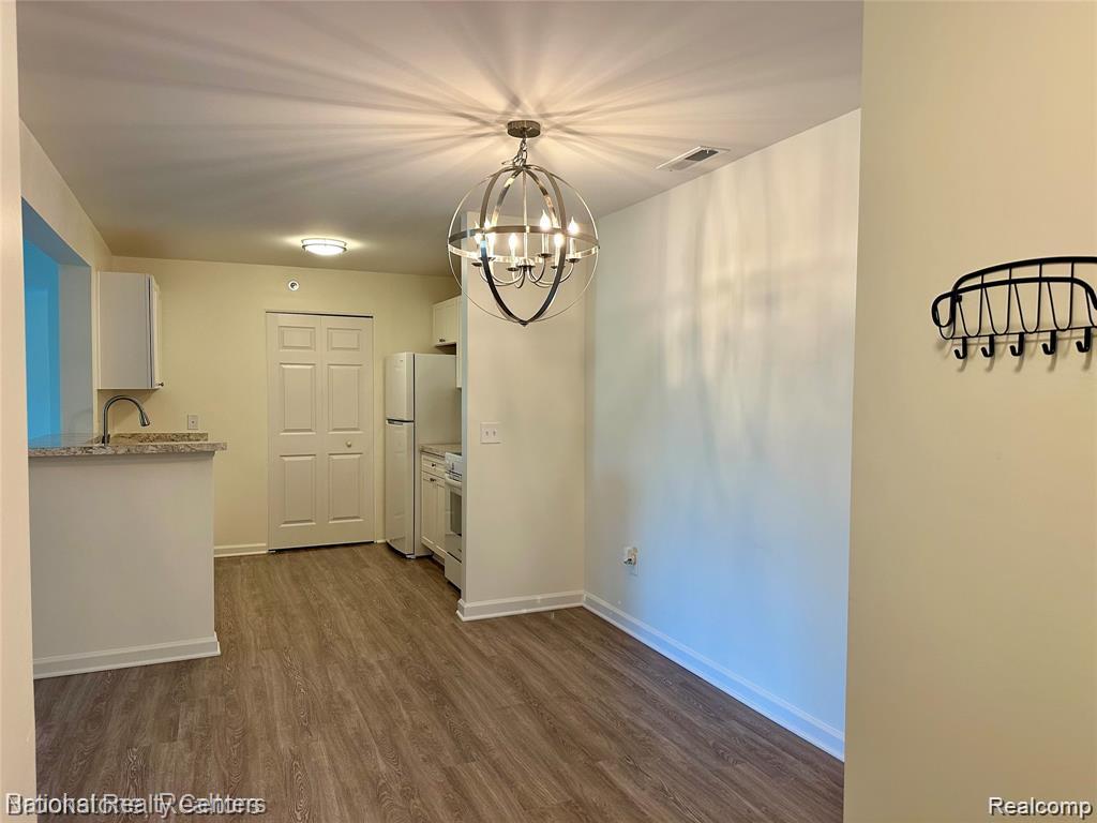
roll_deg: -0.4
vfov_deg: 56.8
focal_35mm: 24
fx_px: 761
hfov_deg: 71.6
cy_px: 412
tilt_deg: -1.7
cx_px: 548
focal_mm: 6.86
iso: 200
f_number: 1.78
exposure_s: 1/120
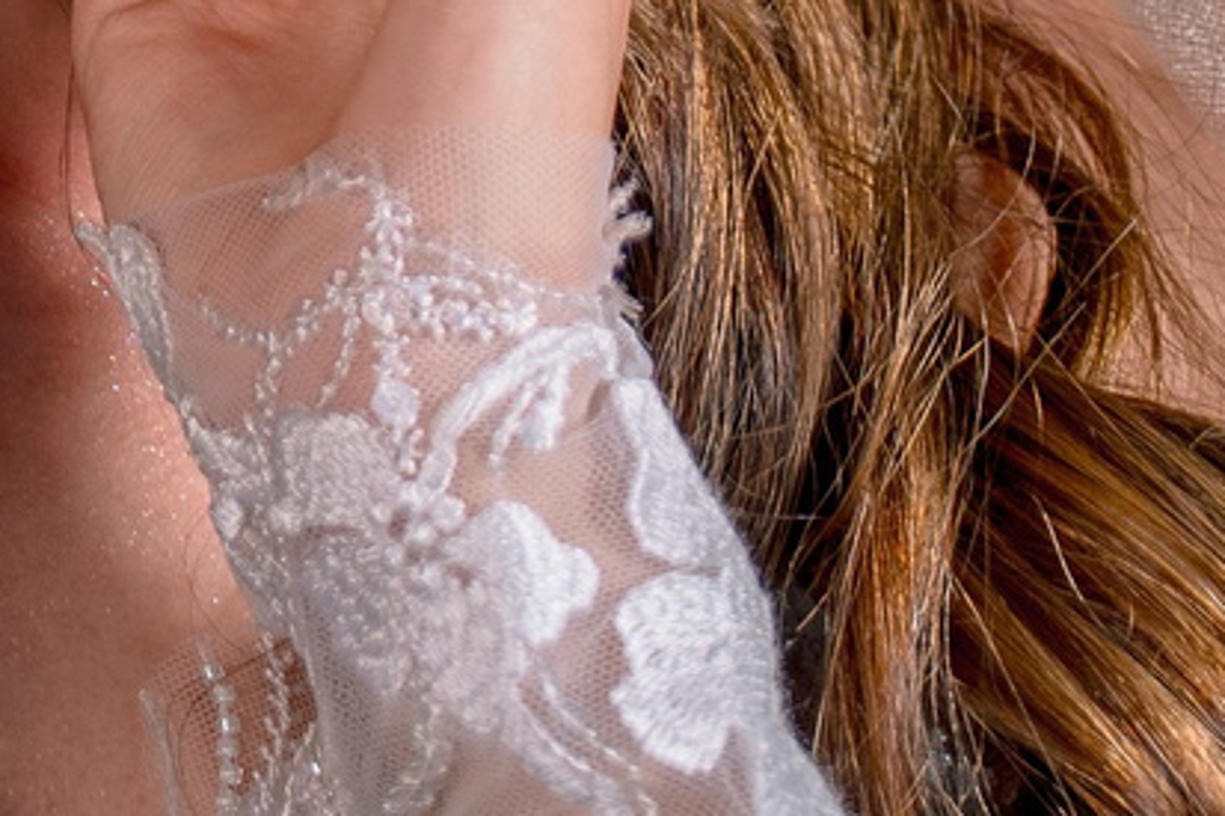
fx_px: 7381
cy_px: -1586
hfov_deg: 8.3
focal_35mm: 217
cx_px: -2219
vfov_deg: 5.9
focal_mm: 35
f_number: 2.8
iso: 200
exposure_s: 1/320
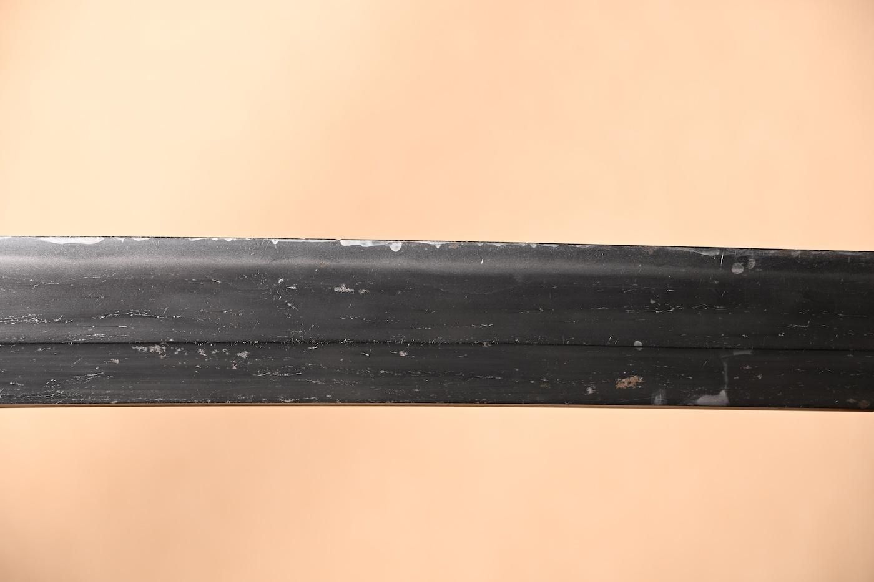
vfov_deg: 13.0
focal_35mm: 105
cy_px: 291
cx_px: 437
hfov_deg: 19.5
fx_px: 2549
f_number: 5.3
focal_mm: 70
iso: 100
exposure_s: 1/2
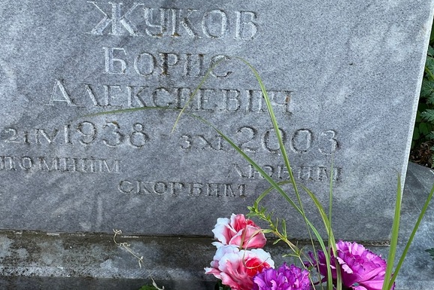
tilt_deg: -40.6
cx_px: 180
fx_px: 1338
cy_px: 66
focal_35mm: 111
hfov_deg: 18.4
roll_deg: -1.5
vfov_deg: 12.3
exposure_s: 1/152
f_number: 2.8
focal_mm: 9
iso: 20
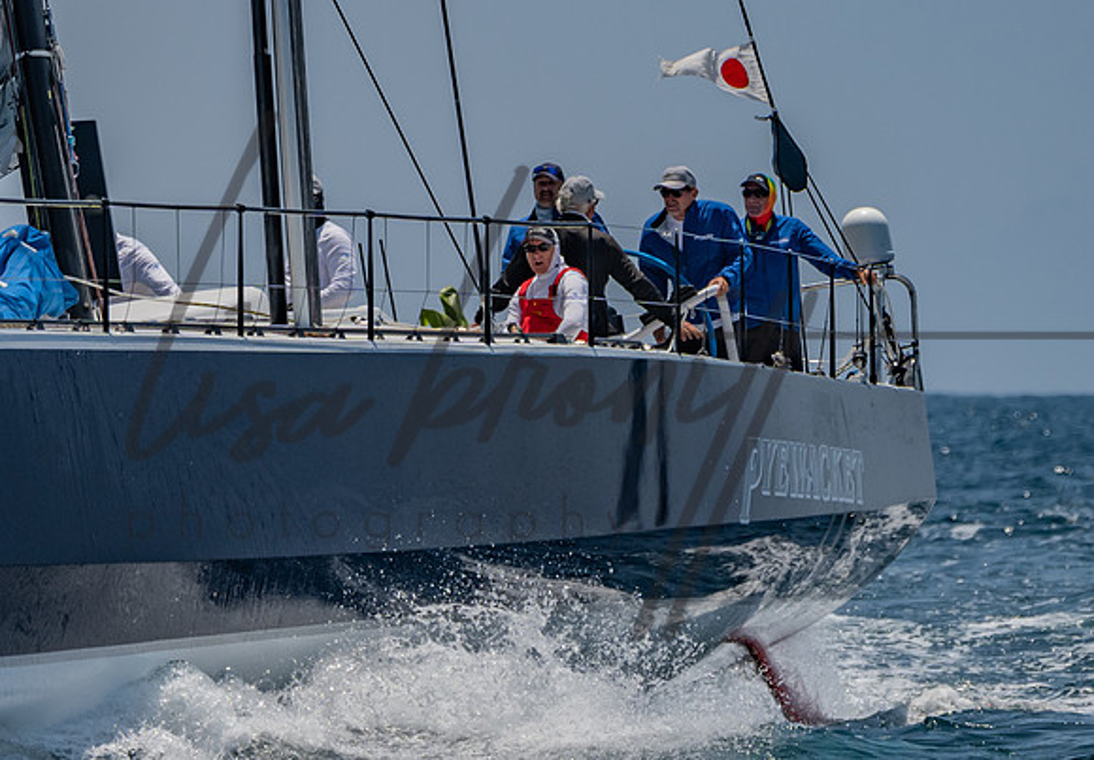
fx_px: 23112
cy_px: 24
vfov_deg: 1.9
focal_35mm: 751
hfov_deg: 2.7
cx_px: 50
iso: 320
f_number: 5.6
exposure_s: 1/2000
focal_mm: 280
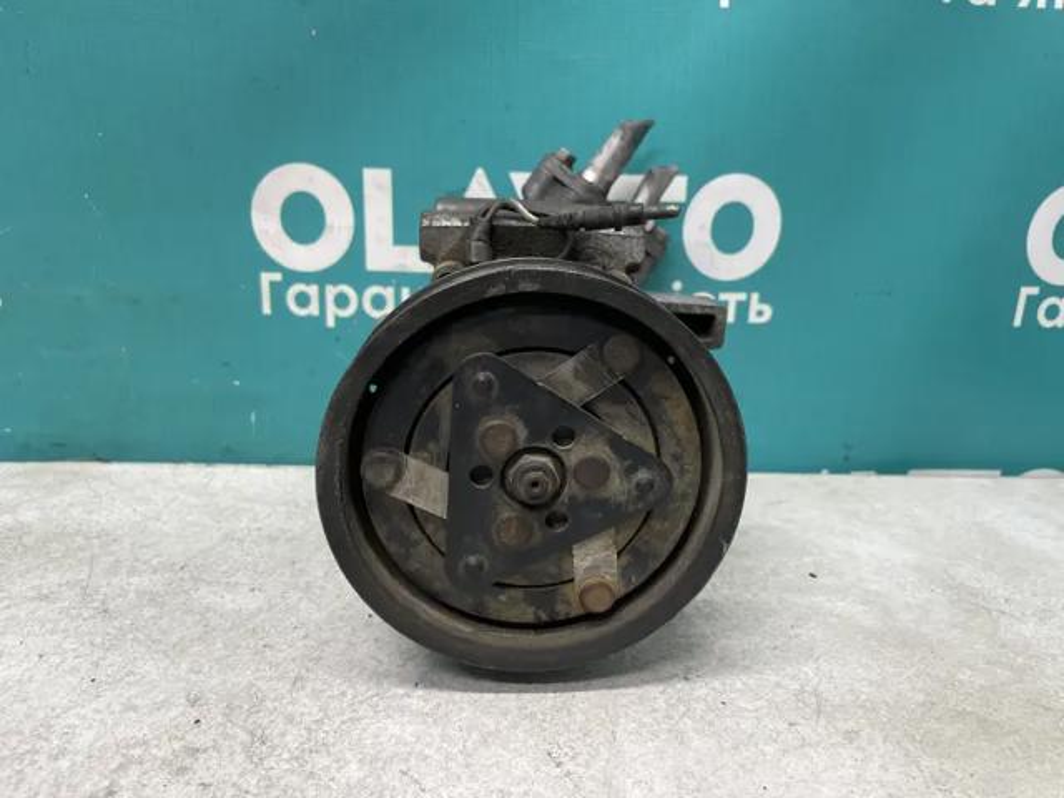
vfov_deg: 53.1
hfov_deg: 67.3
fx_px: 799
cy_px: 399
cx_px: 532
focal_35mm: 26
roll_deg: +0.1
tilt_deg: -15.7
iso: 80
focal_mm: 4.2
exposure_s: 1/50
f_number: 1.6
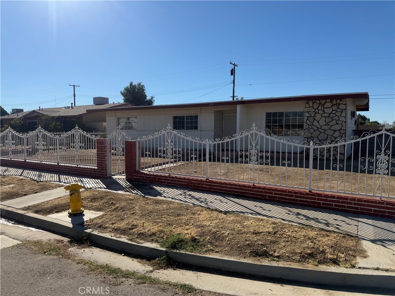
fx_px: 274
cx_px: 198
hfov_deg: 71.6
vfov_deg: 56.8
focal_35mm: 24
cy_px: 148
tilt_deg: -4.2
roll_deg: +0.1
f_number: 1.78
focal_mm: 6.76
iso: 80
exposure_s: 1/6711
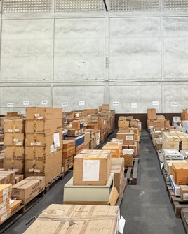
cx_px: 139
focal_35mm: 22
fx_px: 153
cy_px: 99
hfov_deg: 60.0
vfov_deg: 74.5
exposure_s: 1/60
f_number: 2.2
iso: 800
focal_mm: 2.22
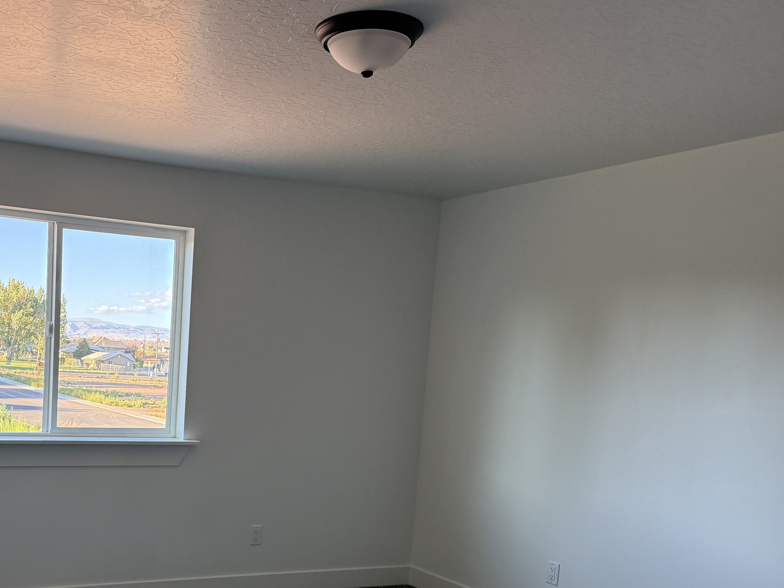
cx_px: 169
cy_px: 438
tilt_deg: -4.0
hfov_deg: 46.7
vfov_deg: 36.9
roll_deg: -1.3
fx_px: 861
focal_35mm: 38
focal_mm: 6.76
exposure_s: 1/172
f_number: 1.78
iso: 200
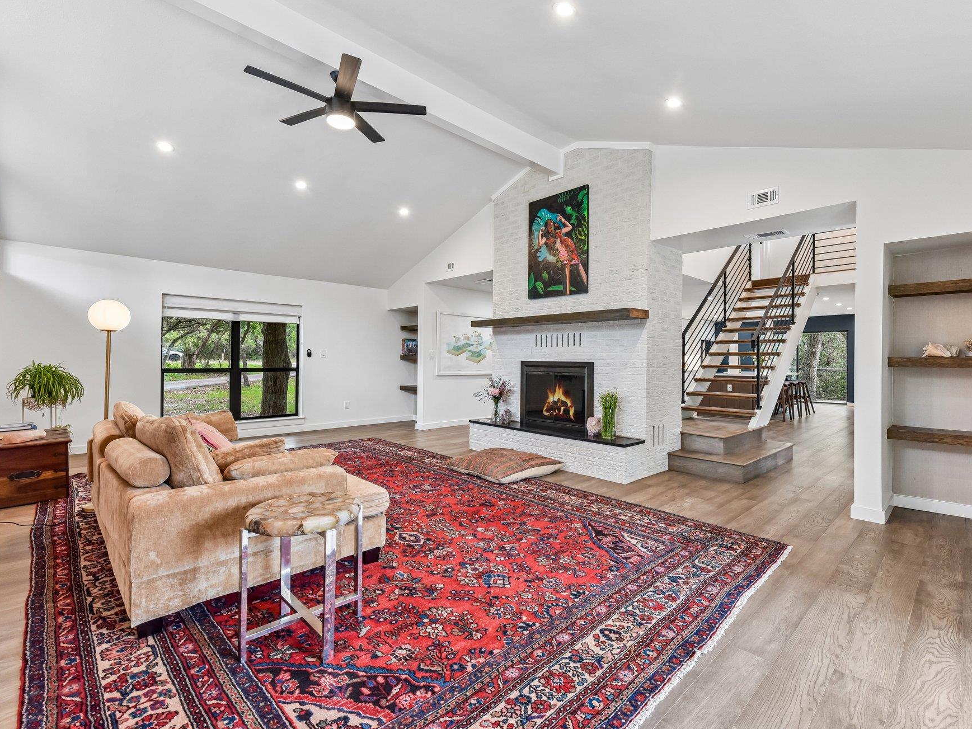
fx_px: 477
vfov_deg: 74.7
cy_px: 353
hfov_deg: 90.9
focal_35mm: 17
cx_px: 521
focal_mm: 15
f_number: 8
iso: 640
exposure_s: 1/15
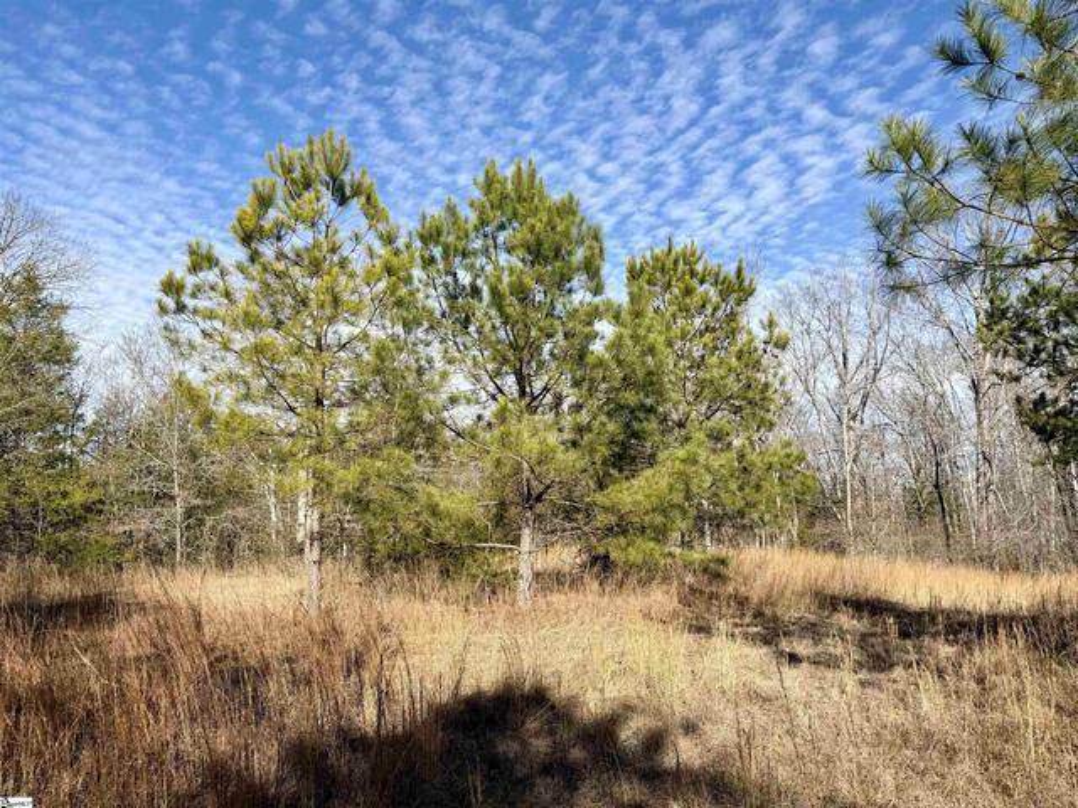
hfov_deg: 71.6
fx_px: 747
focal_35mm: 24
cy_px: 404
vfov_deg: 56.8
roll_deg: +0.6
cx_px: 539
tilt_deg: +9.6
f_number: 1.78
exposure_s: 1/2801
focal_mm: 6.76
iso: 80
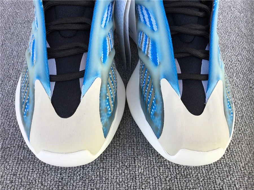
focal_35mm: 31
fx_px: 227
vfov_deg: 45.4
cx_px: 127
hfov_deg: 58.4
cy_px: 95
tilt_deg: -52.4
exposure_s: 1/100
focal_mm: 3.3
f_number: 2.4
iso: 25
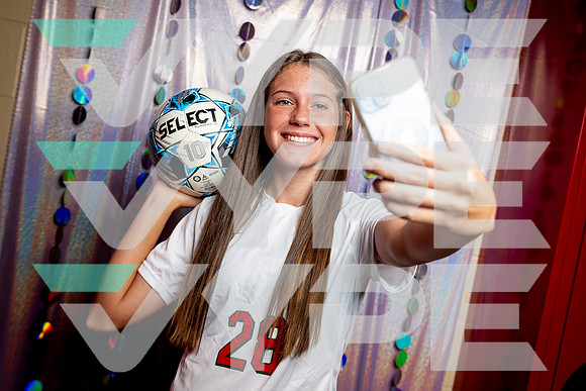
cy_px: 196
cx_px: 293
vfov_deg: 31.9
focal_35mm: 42
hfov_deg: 46.4
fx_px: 684
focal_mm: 42
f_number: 4.5
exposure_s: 1/250
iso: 160
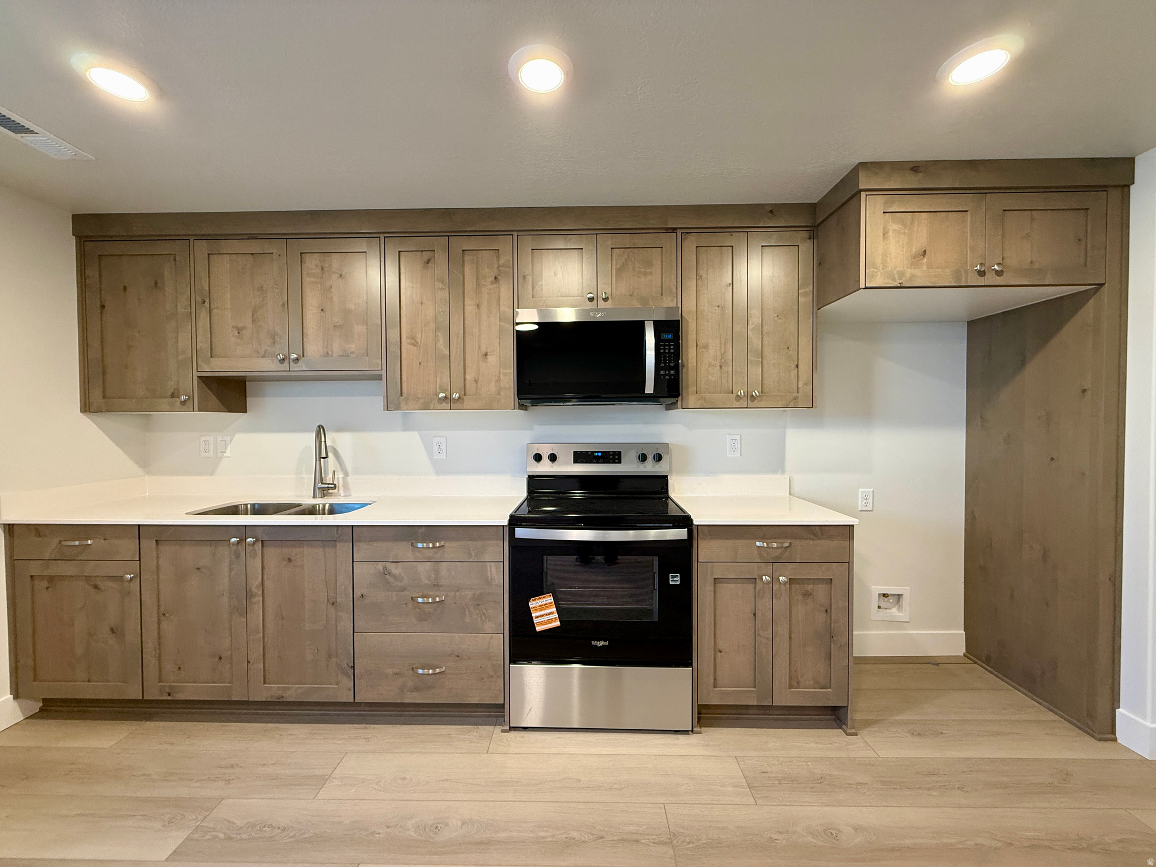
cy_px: 434
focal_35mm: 14
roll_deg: +0.3
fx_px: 468
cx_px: 578
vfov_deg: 85.7
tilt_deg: -0.9
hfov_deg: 102.1
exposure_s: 1/60
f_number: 2.2
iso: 160
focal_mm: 2.22
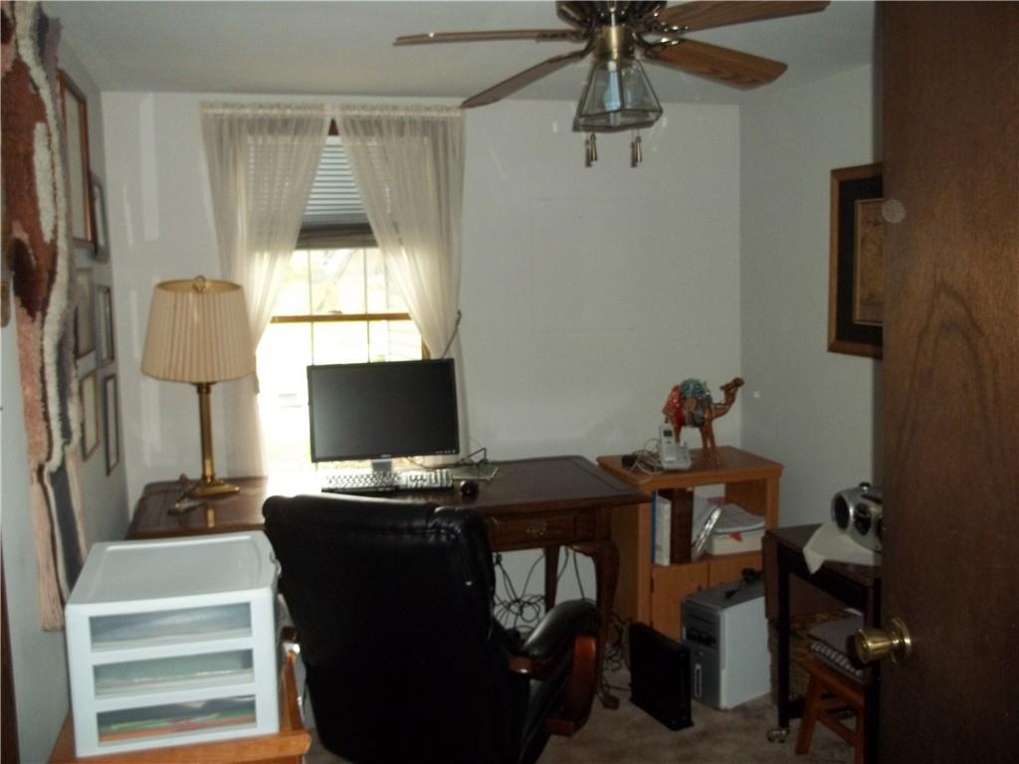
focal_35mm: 33
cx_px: 510
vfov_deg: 42.9
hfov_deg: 55.4
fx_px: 971
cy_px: 382
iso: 160
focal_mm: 5.9
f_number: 3.3
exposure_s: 1/30
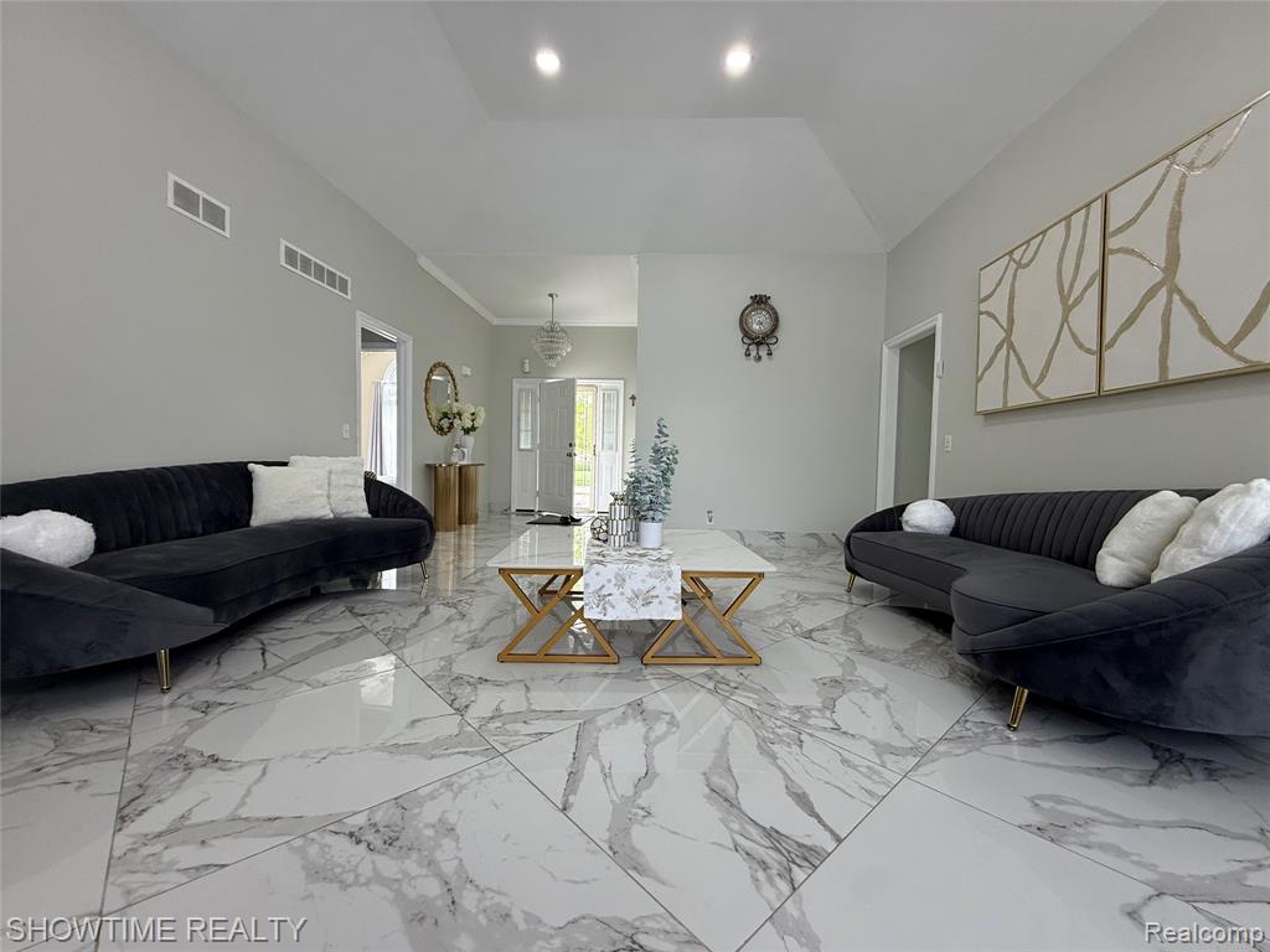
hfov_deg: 102.1
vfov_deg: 85.7
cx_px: 635
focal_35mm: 14
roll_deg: -1.2
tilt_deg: -1.1
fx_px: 514
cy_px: 476
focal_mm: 2.22
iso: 160
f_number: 2.2
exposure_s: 1/120
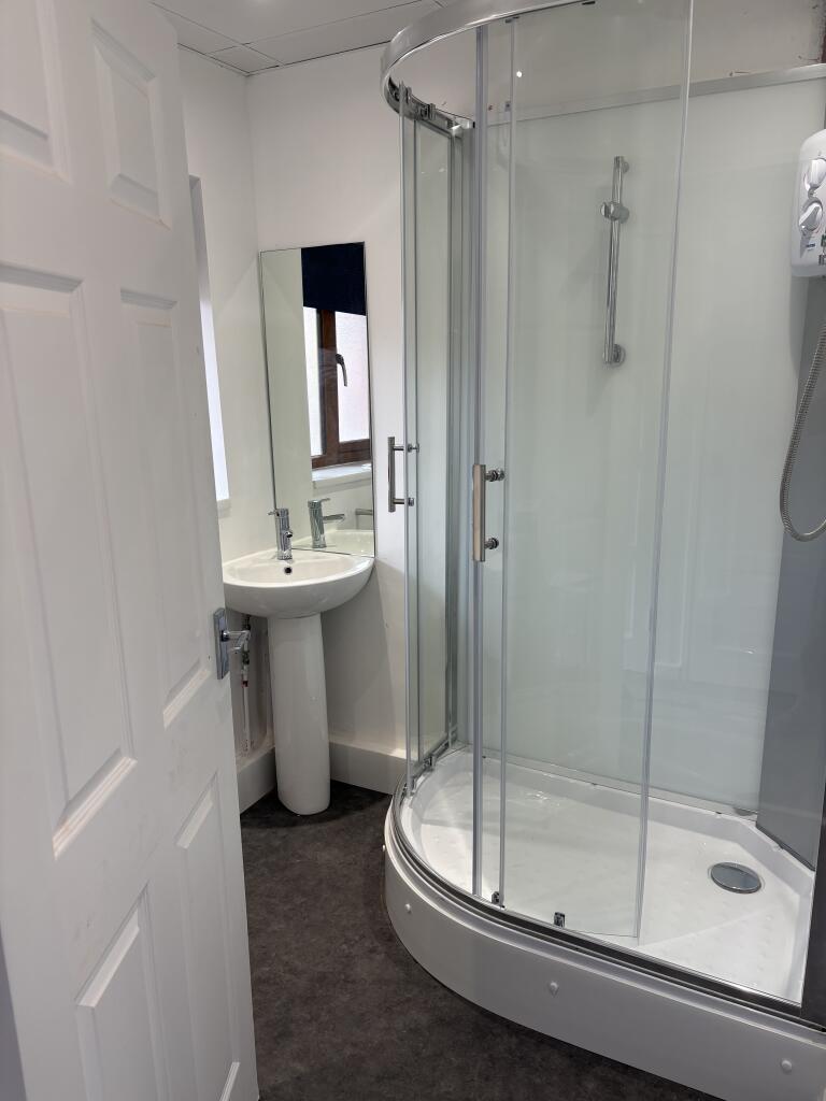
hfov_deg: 53.1
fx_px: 827
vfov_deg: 67.3
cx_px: 413
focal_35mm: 26
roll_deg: +1.4
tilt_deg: -13.4
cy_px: 550
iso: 64
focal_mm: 5.96
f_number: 1.6
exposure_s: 1/100
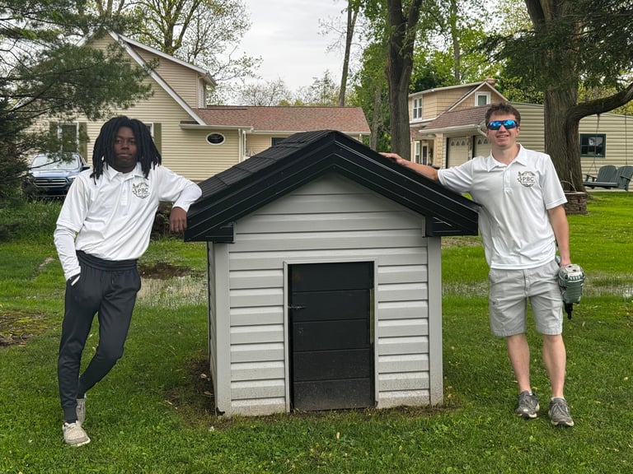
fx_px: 878
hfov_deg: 39.7
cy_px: 237
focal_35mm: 48
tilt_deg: -3.7
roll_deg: +0.4
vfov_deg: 30.3
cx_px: 316
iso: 64
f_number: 1.78
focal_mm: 6.76
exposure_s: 1/208
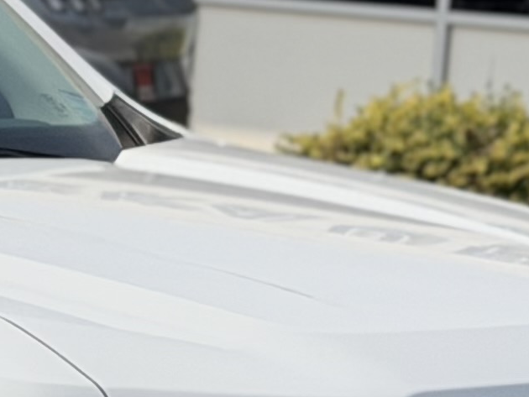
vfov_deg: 4.8
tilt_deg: -8.3
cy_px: 311
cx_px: -621
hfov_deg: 6.2
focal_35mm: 307
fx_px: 4693
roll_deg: -2.5
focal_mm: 6.76
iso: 80
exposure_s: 1/11364
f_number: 1.78
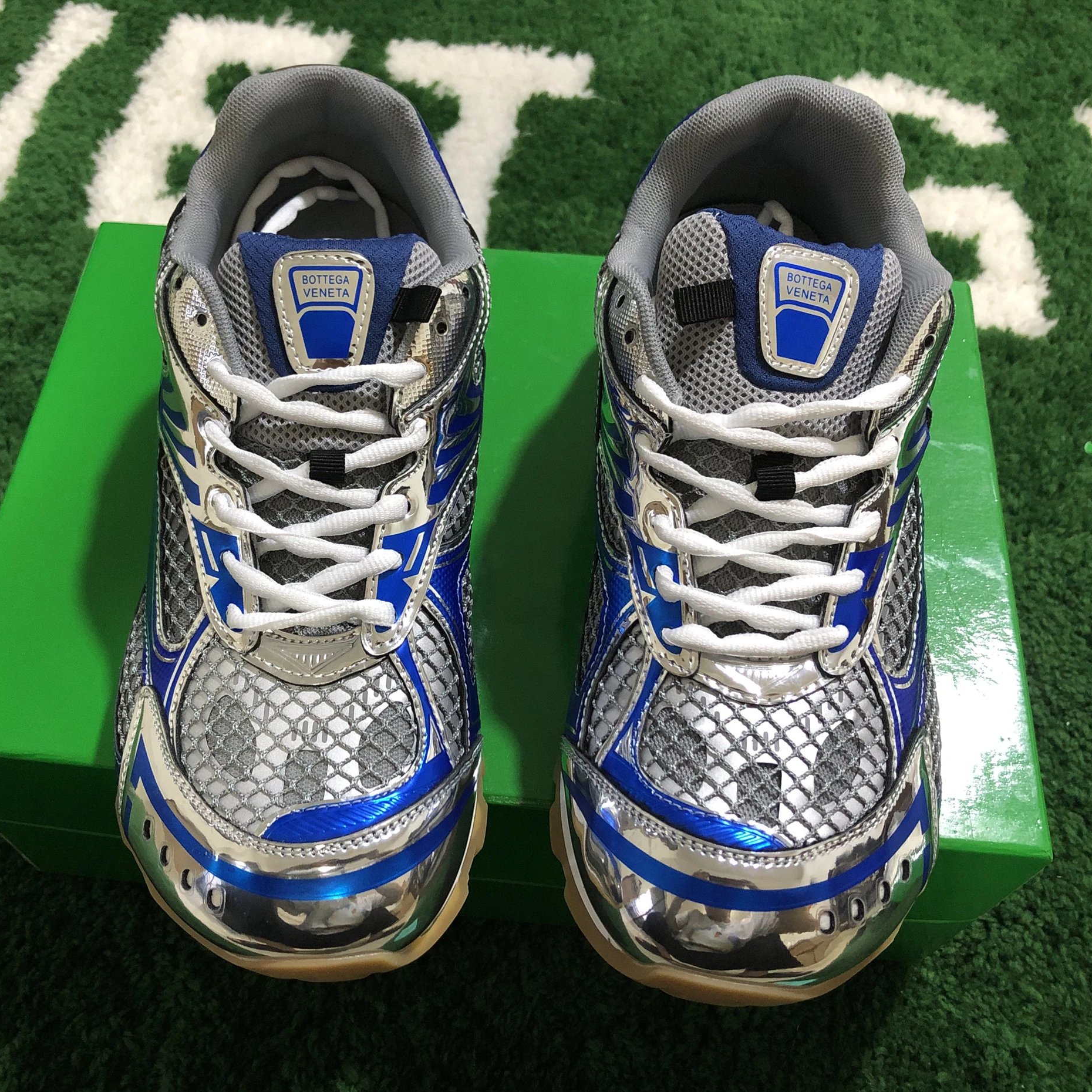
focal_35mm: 34
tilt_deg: -57.8
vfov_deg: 48.5
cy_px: 544
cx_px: 456
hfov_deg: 48.3
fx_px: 1213
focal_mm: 4
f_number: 1.8
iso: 100
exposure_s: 1/13
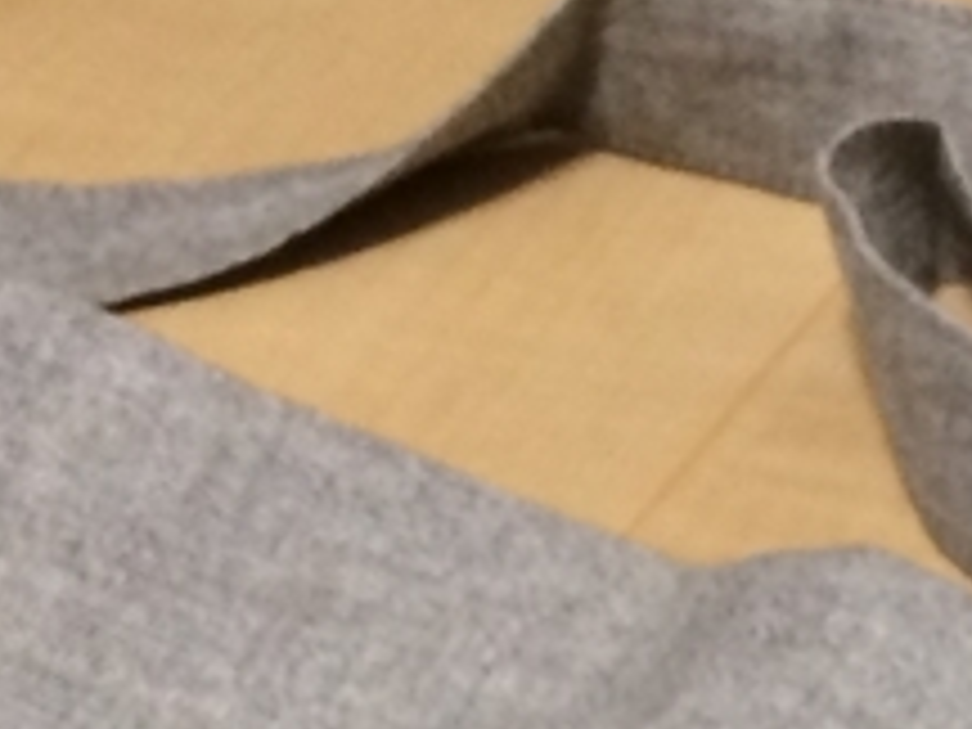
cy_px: 1872
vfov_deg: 8.3
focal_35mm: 161
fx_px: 4521
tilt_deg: -47.1
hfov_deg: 12.1
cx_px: 1058
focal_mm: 4.15
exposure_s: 1/30
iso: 125
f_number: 2.2
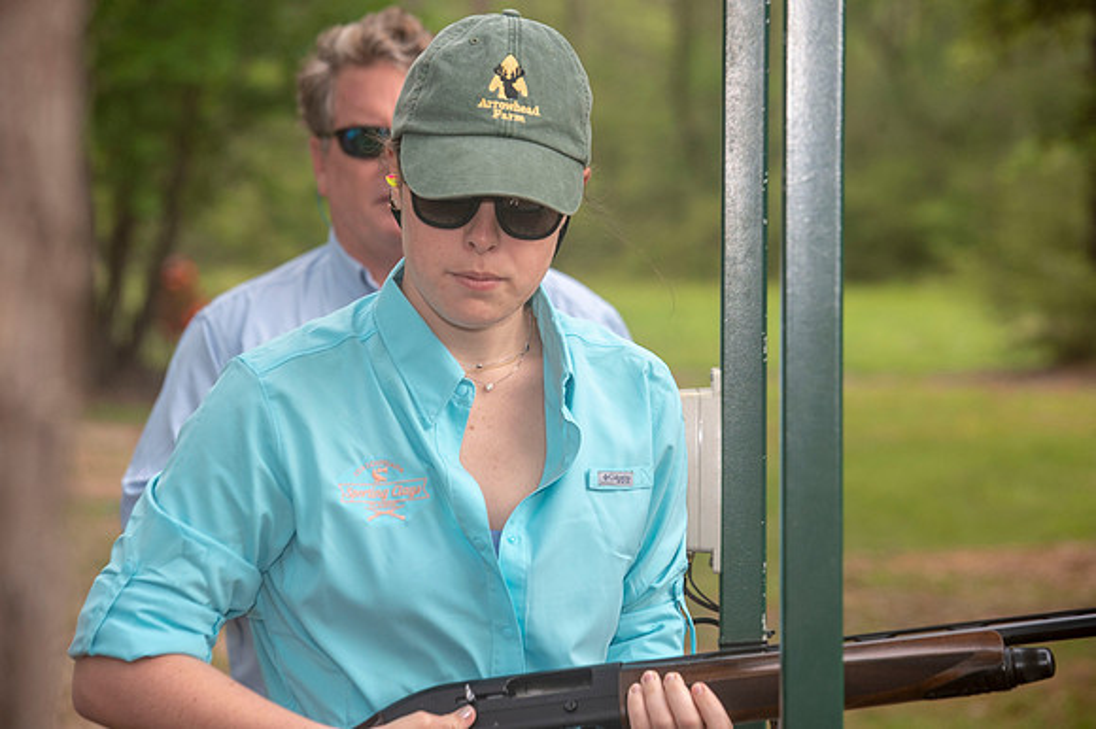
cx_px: 548
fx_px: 5172
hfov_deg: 12.1
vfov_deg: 8.1
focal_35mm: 170
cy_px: 364
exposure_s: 1/250
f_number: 8
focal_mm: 170
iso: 800
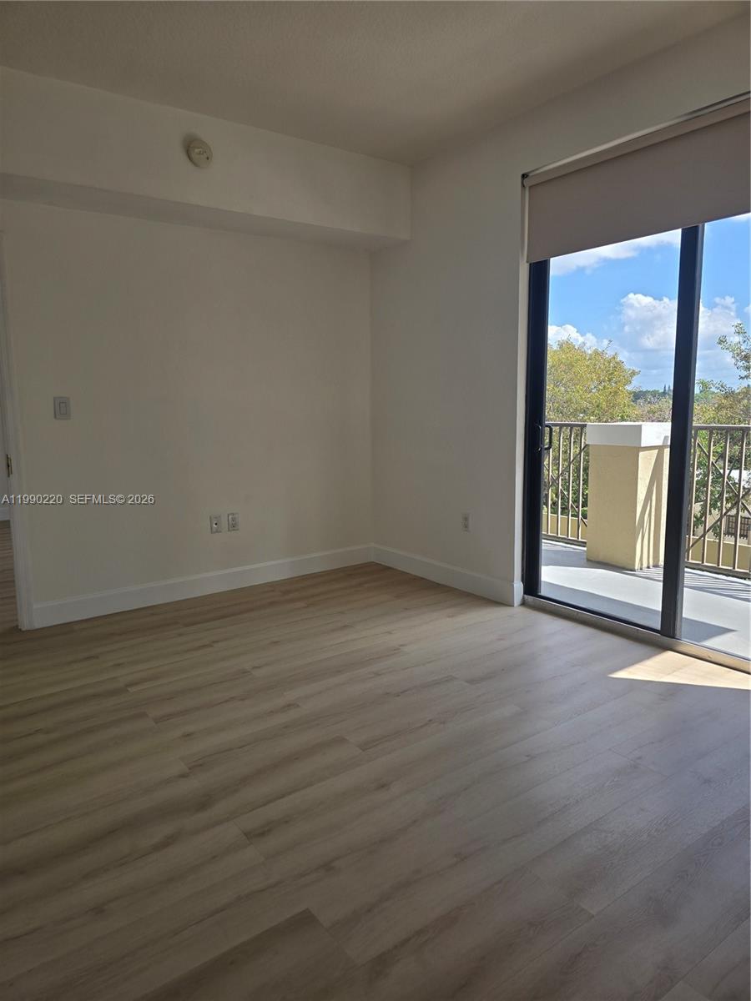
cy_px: 500
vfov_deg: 73.9
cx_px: 376
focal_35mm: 23
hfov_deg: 58.9
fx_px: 665
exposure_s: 1/196
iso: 12
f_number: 1.7
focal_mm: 6.3
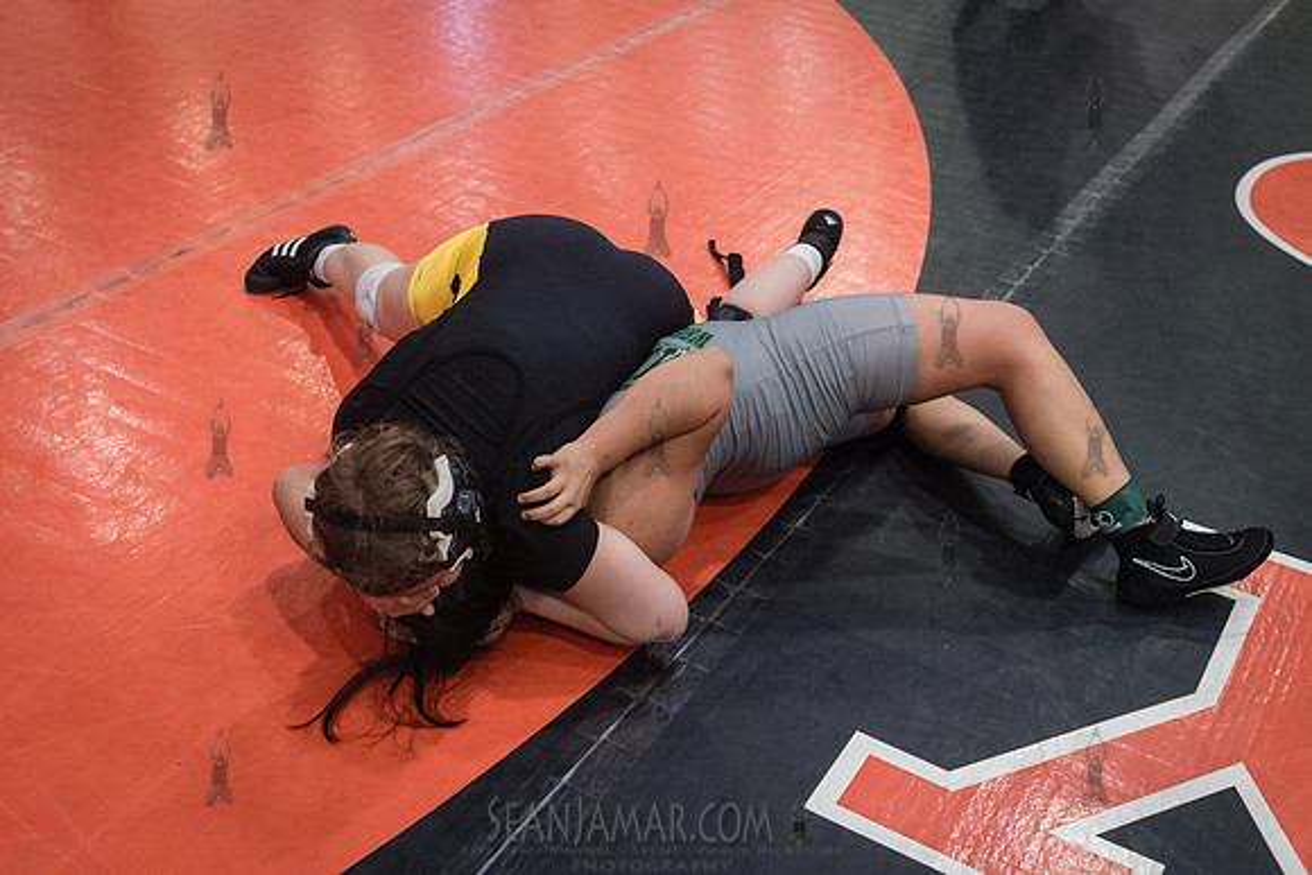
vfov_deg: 31.9
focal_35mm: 42
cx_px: 602
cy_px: 384
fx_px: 1529
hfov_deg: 46.4
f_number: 3.2
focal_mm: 35
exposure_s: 1/400
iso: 5000
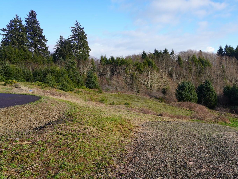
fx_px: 186
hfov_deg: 65.1
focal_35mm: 27
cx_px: 134
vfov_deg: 51.3
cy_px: 89
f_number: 5
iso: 100
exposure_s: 1/200
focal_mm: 24
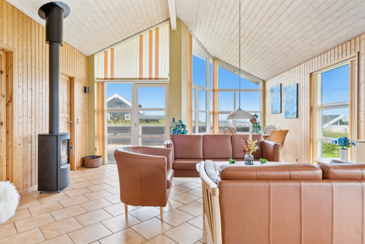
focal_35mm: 20
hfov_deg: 84.0
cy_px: 122
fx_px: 203
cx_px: 182
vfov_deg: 61.9
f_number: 8
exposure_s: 1/160
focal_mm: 20
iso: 400
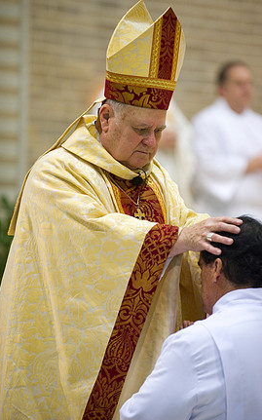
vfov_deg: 10.4
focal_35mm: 202
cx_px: 143
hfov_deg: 6.5
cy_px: 204
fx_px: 2310
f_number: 2.8
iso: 2000
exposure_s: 1/160
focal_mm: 190
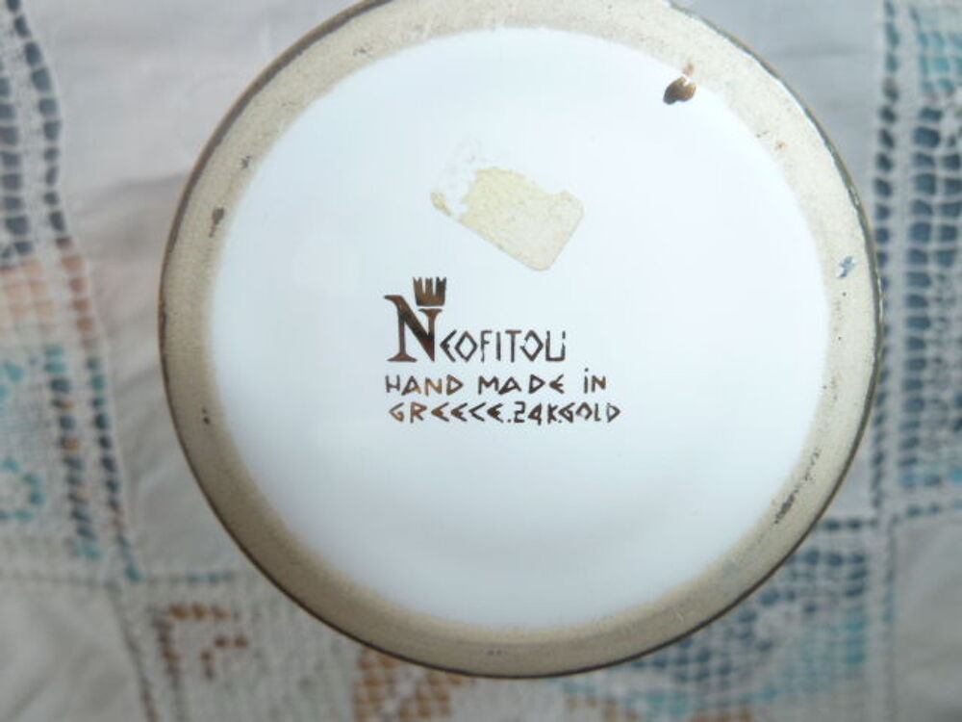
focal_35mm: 25
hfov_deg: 69.4
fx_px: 695
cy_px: 361
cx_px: 481
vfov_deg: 54.9
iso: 80
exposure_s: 1/30
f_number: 3.3
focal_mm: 4.1
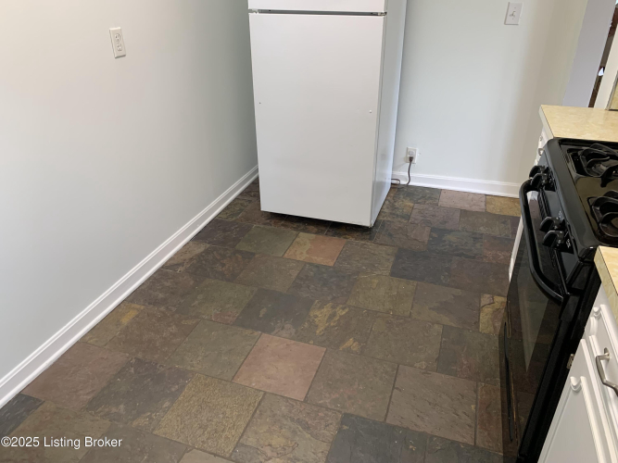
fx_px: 464
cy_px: 232
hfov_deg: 67.3
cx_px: 309
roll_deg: +0.4
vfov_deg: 53.0
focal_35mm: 26
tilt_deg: -27.8
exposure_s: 1/60
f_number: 1.8
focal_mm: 4.25
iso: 80
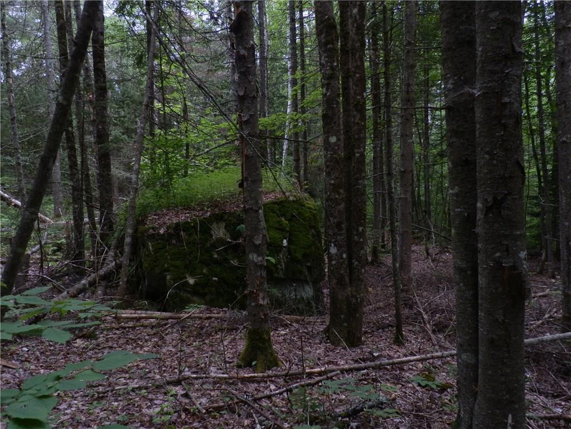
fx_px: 462
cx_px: 286
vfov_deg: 49.7
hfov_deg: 63.4
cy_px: 214
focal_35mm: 28
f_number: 3.3
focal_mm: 5
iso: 80
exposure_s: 1/30
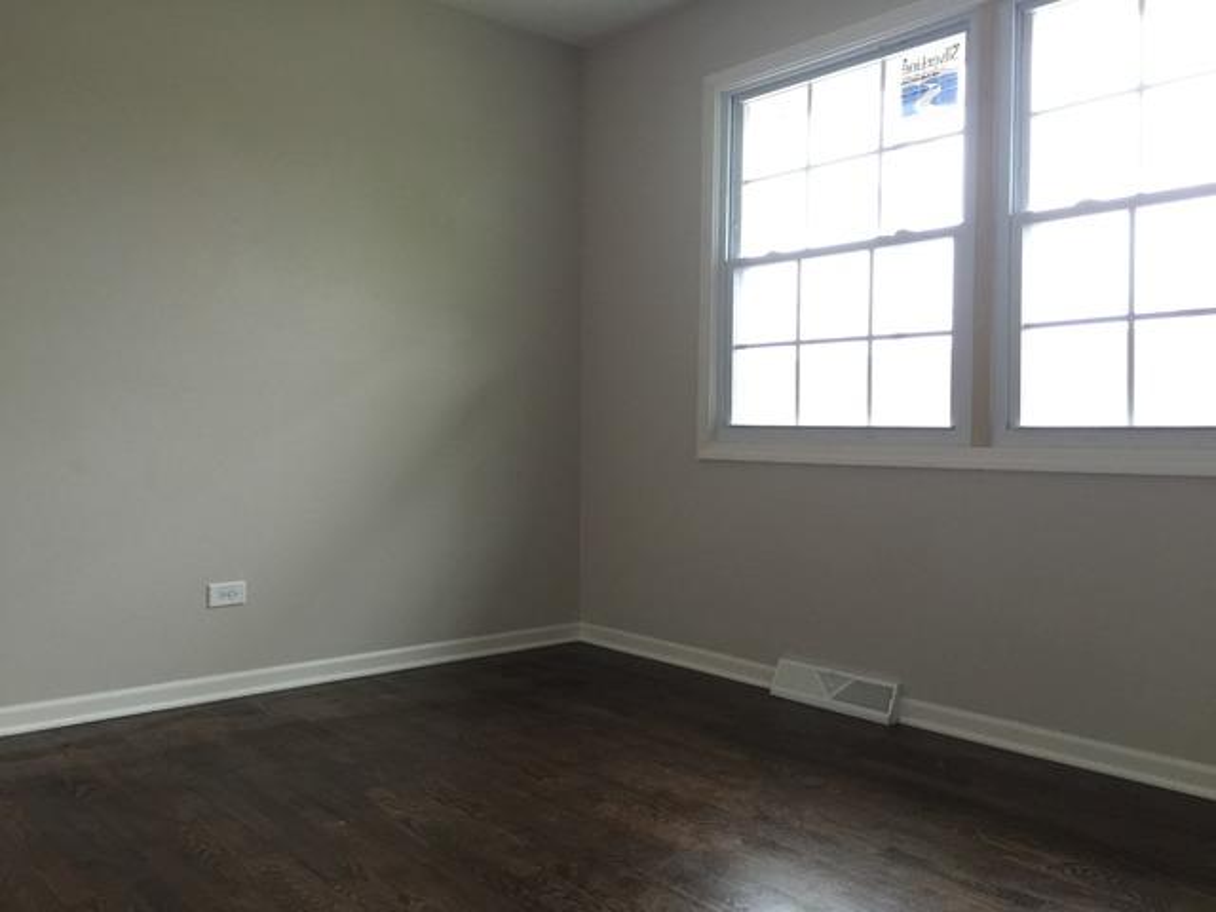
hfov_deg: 61.7
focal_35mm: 29
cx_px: 608
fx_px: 1019
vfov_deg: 48.2
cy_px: 456
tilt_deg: -1.1
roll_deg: -0.9
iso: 100
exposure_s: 1/15
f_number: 2.2
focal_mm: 4.15
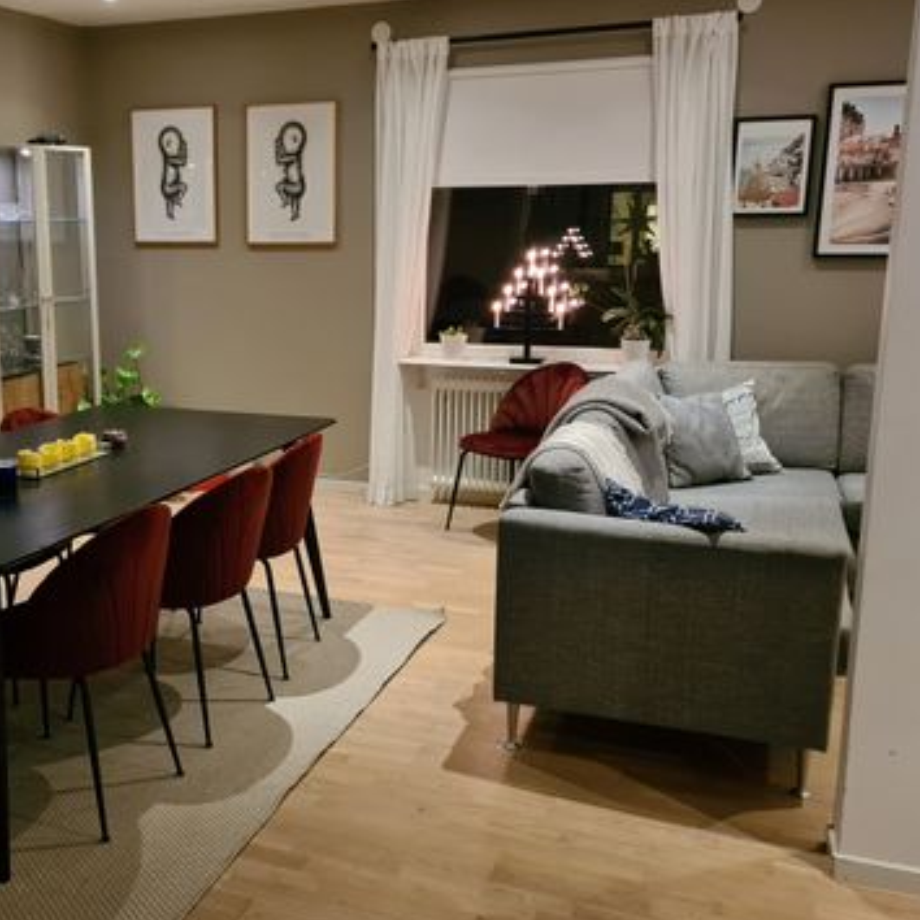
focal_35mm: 39
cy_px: 478
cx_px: 255
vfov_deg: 42.8
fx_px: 1173
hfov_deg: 41.8
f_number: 1.8
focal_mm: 5.4
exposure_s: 1/25
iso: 640
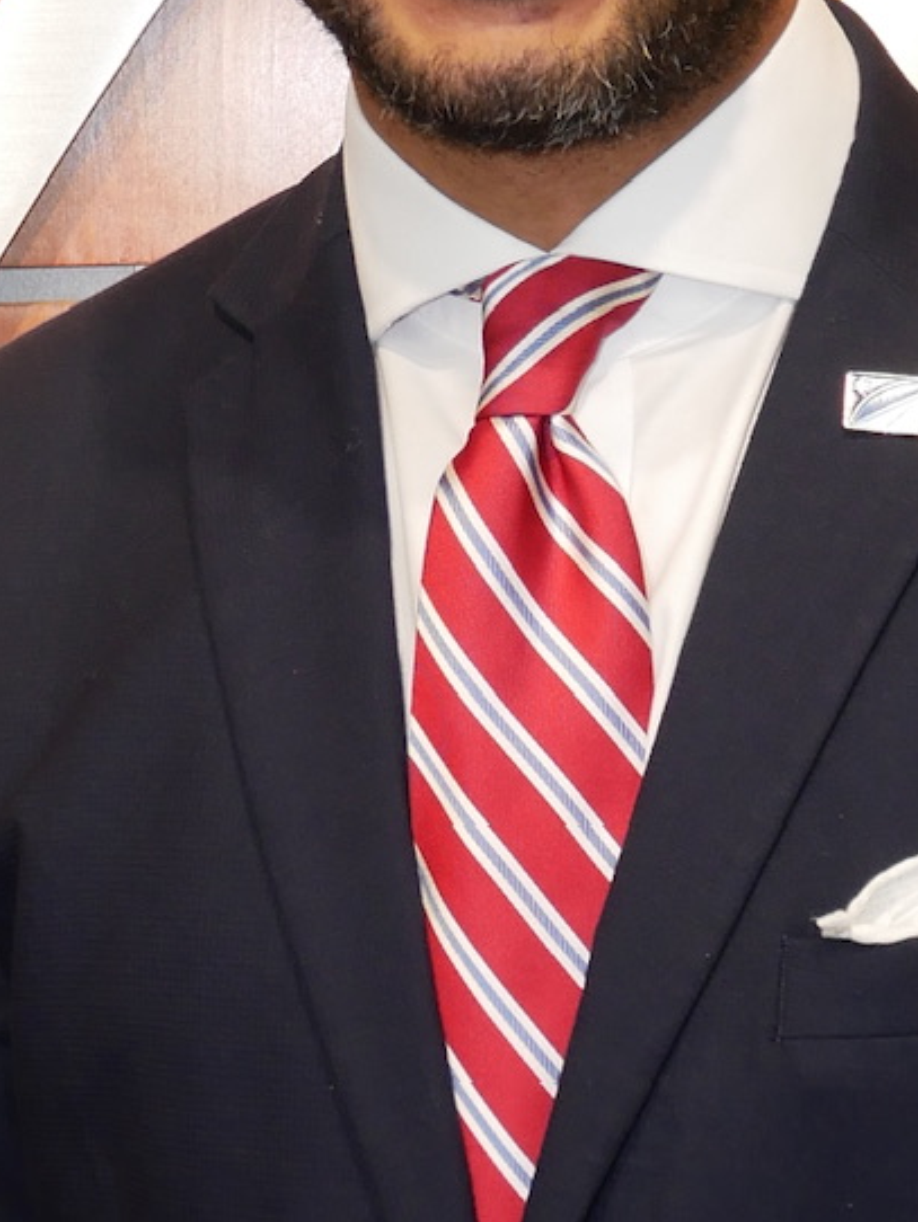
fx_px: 4275
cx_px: 602
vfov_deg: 16.2
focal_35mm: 121
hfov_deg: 12.2
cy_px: 825
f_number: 3.9
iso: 320
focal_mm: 16
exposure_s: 1/60
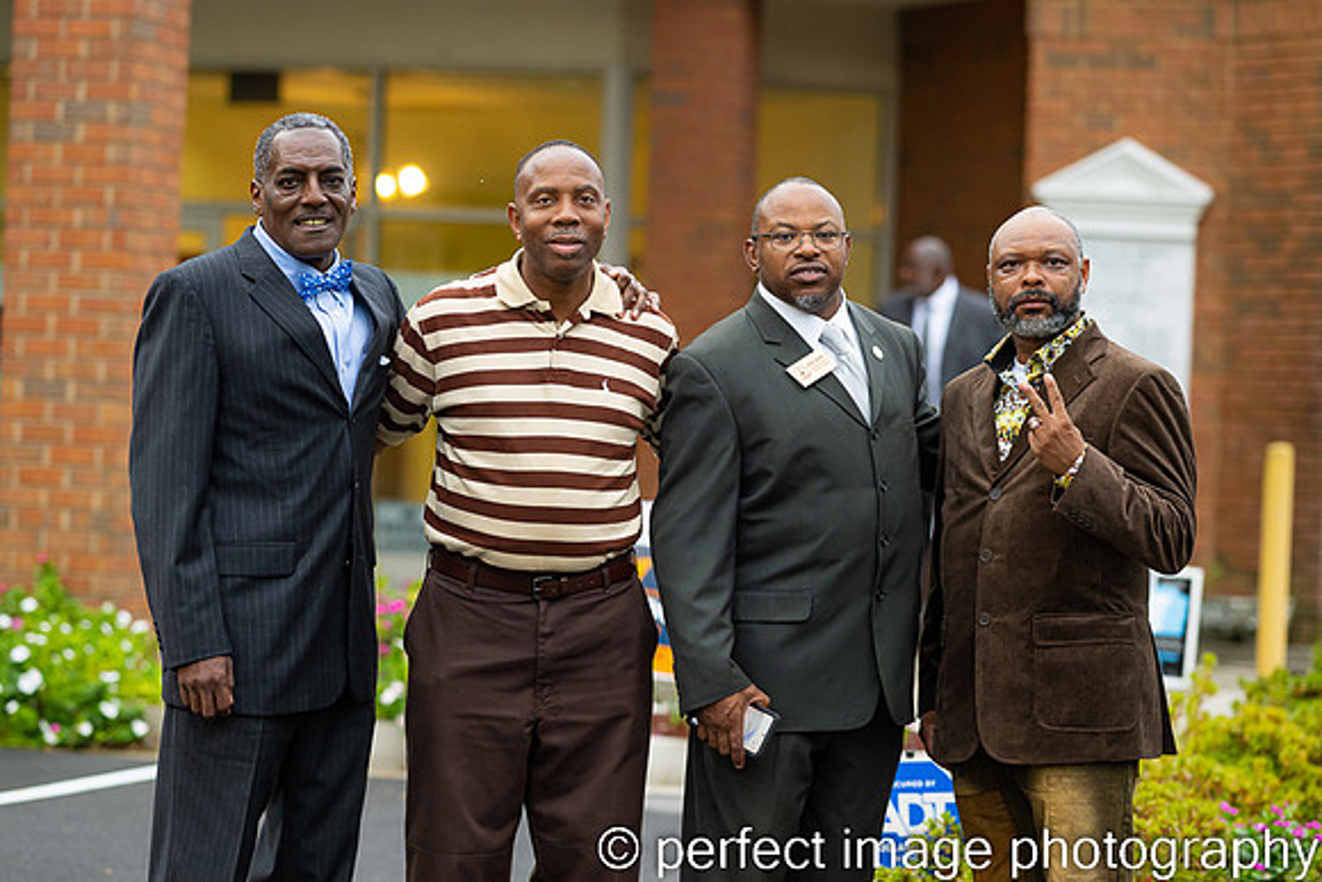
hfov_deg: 18.3
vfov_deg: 12.3
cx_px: 651
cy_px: 448
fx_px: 4098
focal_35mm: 112
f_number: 2.8
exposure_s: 1/400
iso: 1000
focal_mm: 105
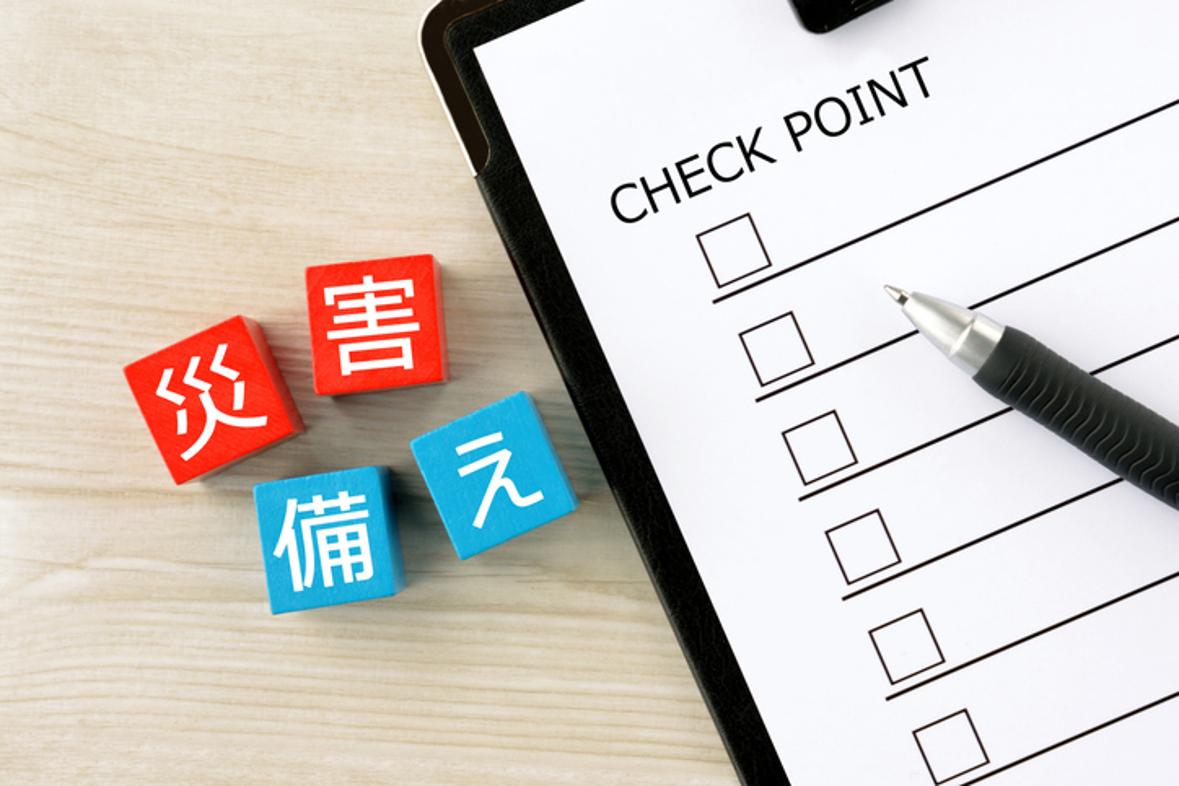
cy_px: 393
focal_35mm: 70
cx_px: 590
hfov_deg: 28.8
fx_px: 2293
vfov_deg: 19.5
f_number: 13
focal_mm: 70
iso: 640
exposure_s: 1/60
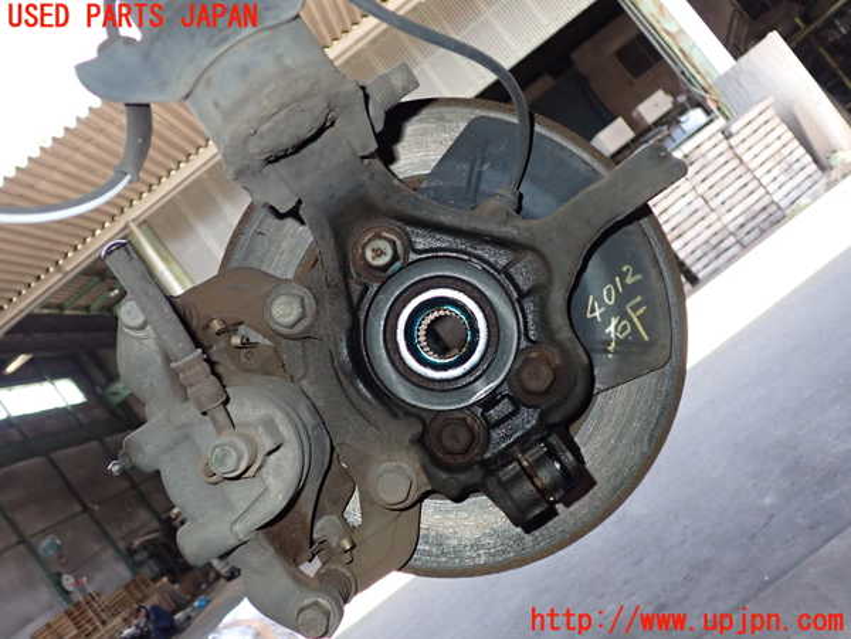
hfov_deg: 60.0
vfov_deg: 46.8
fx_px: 738
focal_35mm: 30
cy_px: 320
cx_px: 426
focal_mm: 5.4
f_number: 6.3
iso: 400
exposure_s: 1/30
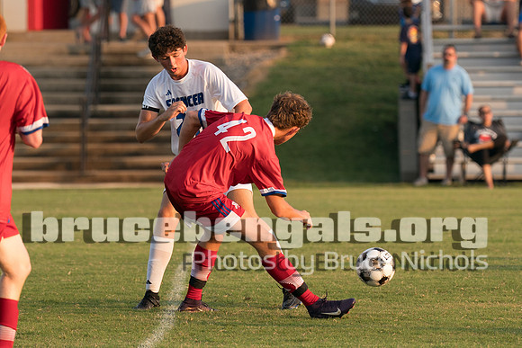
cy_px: 135
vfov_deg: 4.2
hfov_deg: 6.2
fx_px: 4804
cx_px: 315
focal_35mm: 331
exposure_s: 1/1250
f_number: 2.8
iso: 250
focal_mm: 151
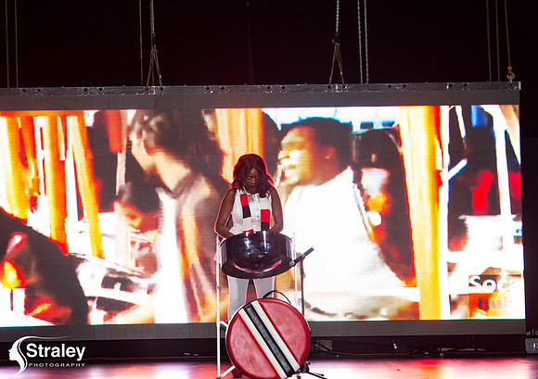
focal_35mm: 99
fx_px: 1503
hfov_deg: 20.3
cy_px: 190
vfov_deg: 14.4
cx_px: 253
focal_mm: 95
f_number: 5
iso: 3200
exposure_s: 1/160
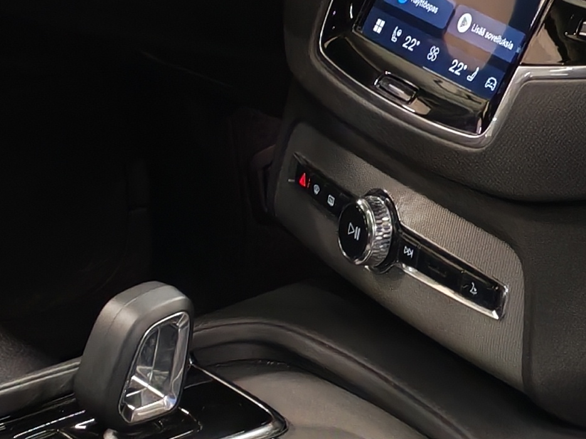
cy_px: 237
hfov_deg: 14.3
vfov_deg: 10.9
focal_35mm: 136
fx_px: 2302
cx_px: 540
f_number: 1.9
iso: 786
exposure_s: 1/50
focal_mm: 6.12
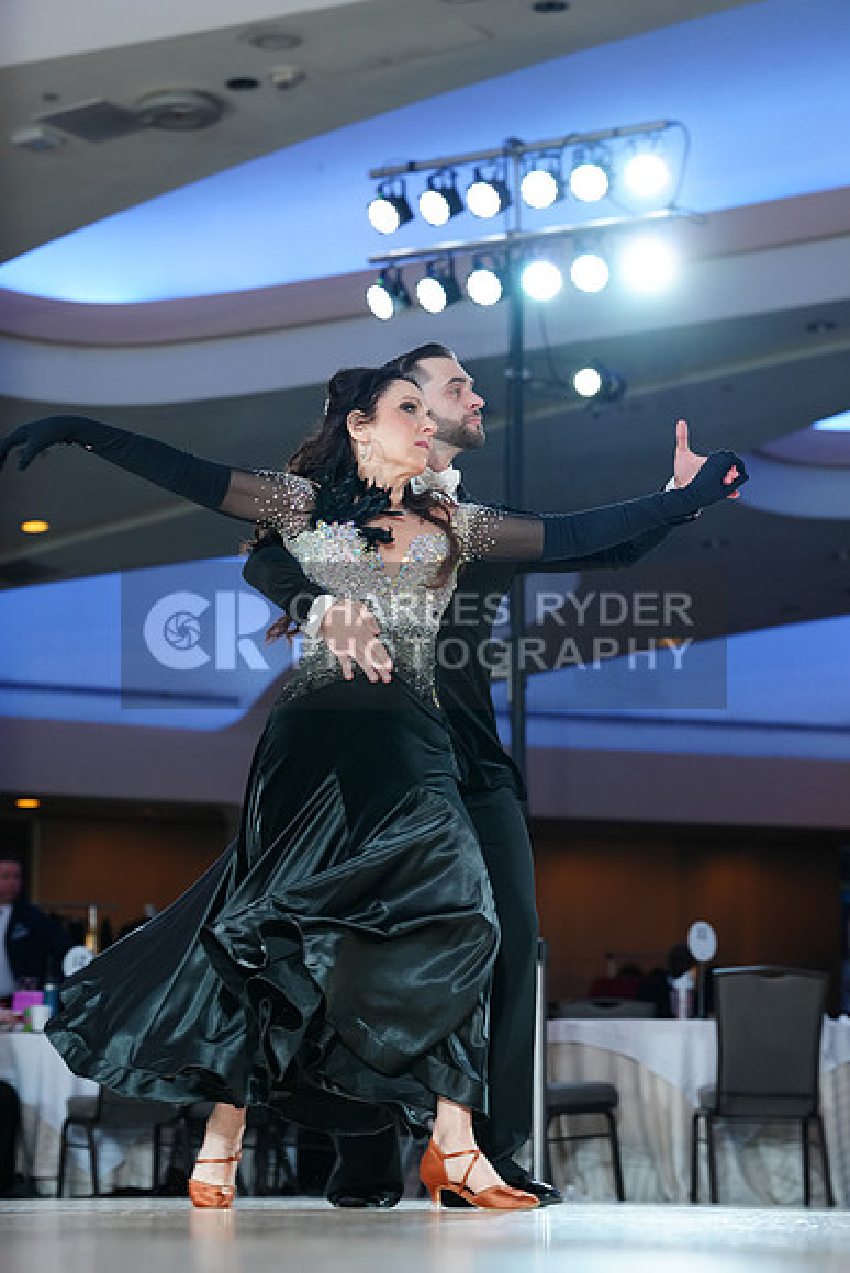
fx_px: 3893
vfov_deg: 18.6
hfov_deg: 12.5
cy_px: 636
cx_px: 425
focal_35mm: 110
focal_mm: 110
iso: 1250
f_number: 5
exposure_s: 1/200
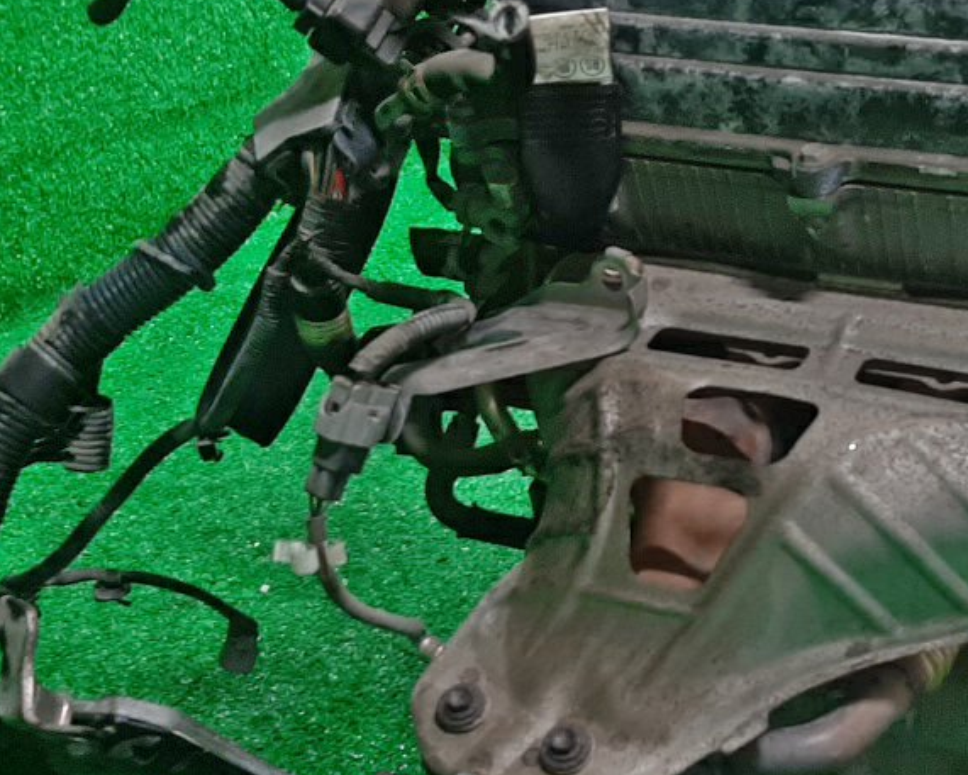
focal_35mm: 64
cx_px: 702
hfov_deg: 29.2
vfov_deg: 23.8
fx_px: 1834
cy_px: 432
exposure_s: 1/50
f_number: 1.7
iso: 97
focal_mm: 3.93
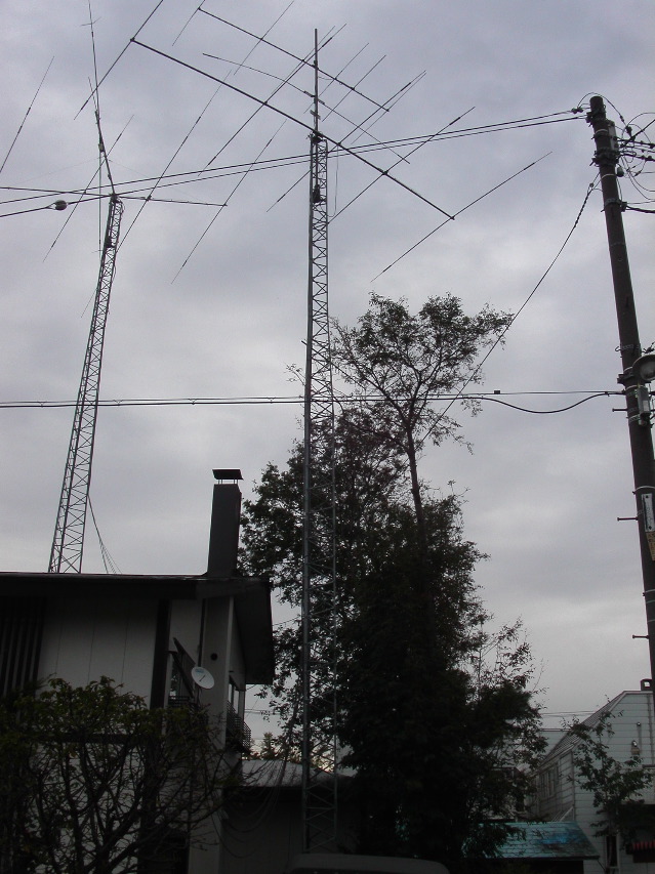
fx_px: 959
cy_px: 437
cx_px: 328
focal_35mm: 38
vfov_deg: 49.0
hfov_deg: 37.7
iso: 100
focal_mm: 7.8
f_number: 8
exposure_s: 1/350
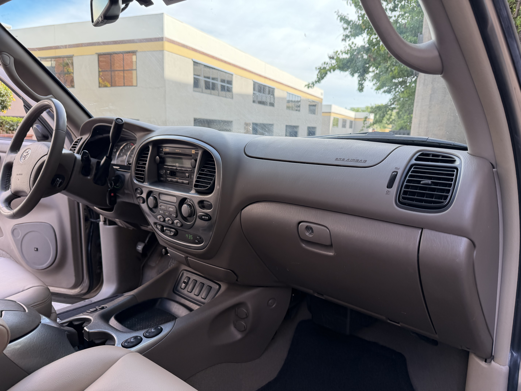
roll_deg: -1.2
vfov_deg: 56.8
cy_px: 196
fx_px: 361
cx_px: 260
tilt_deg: -10.3
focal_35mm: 24
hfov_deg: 71.6
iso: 80
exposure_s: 1/325
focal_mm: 6.76
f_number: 1.78
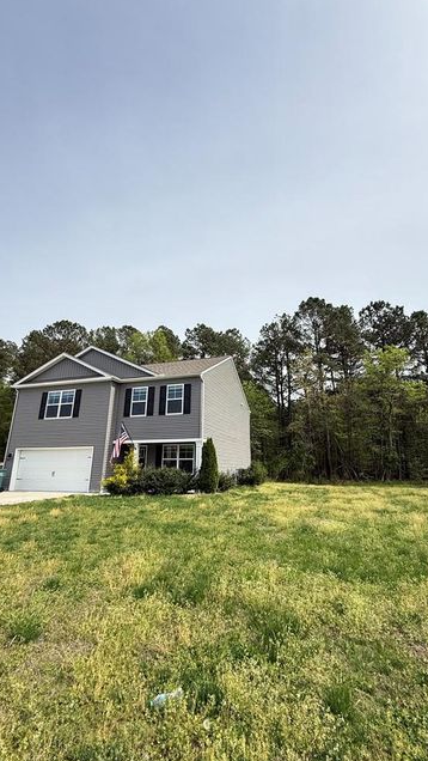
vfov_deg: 99.3
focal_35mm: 16
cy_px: 372
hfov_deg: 67.1
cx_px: 222
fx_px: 323
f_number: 2.2
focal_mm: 2.22
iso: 50
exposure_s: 1/1613
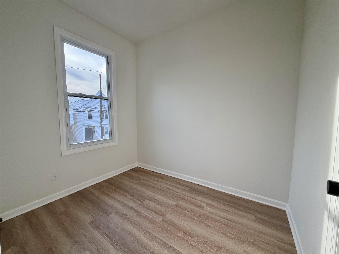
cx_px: 170
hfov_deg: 102.1
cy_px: 127
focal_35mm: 14
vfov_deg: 85.7
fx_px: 137
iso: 50
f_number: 2.2
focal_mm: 2.22
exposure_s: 1/187
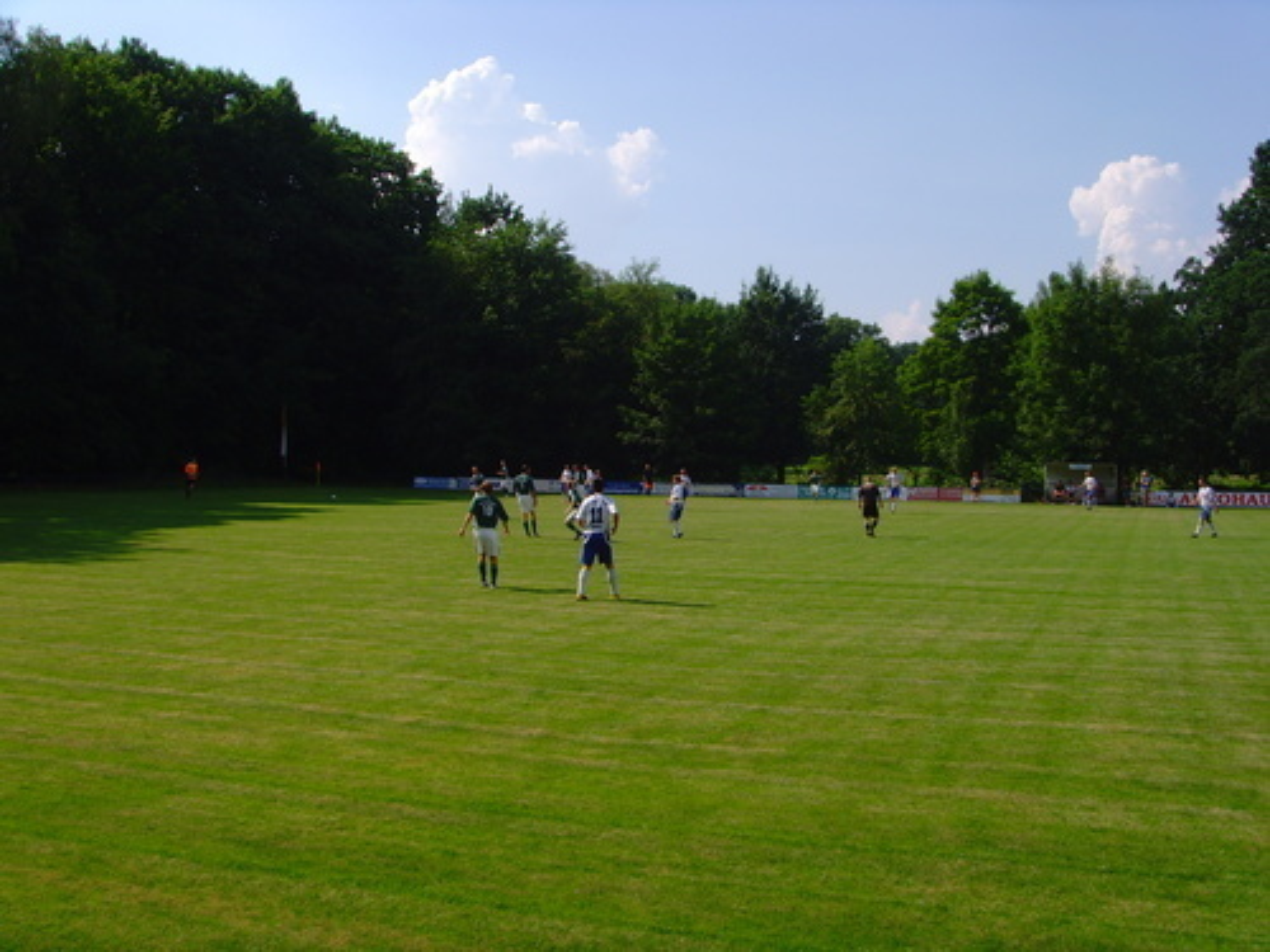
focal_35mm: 39
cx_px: 635
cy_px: 476
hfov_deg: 47.9
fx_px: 1431
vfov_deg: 36.8
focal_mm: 6.6
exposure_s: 1/350
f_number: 6.3
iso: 80
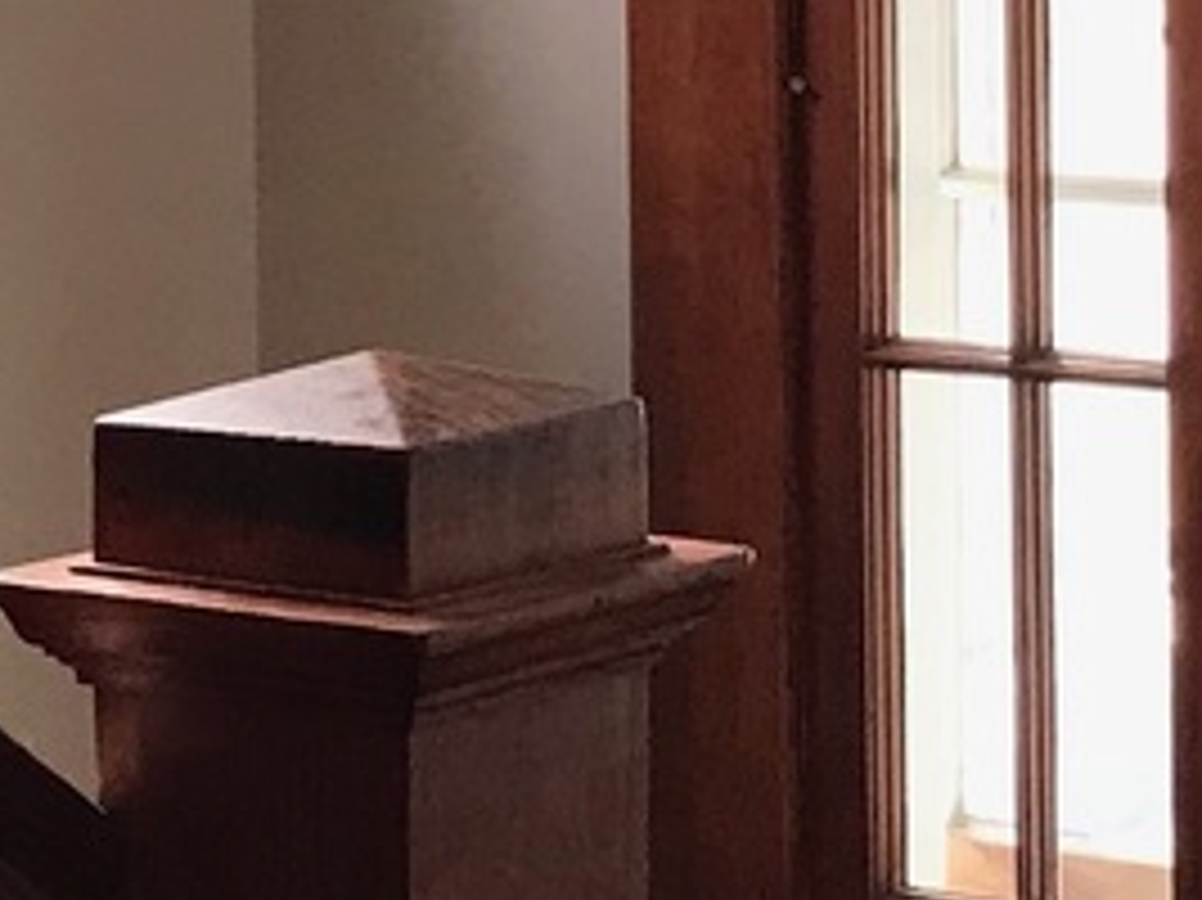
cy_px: 216
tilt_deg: -4.0
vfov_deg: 9.8
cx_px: 873
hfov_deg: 13.0
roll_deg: +0.6
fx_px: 5241
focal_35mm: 151
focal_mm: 3.99
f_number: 1.8
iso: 25
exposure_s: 1/30
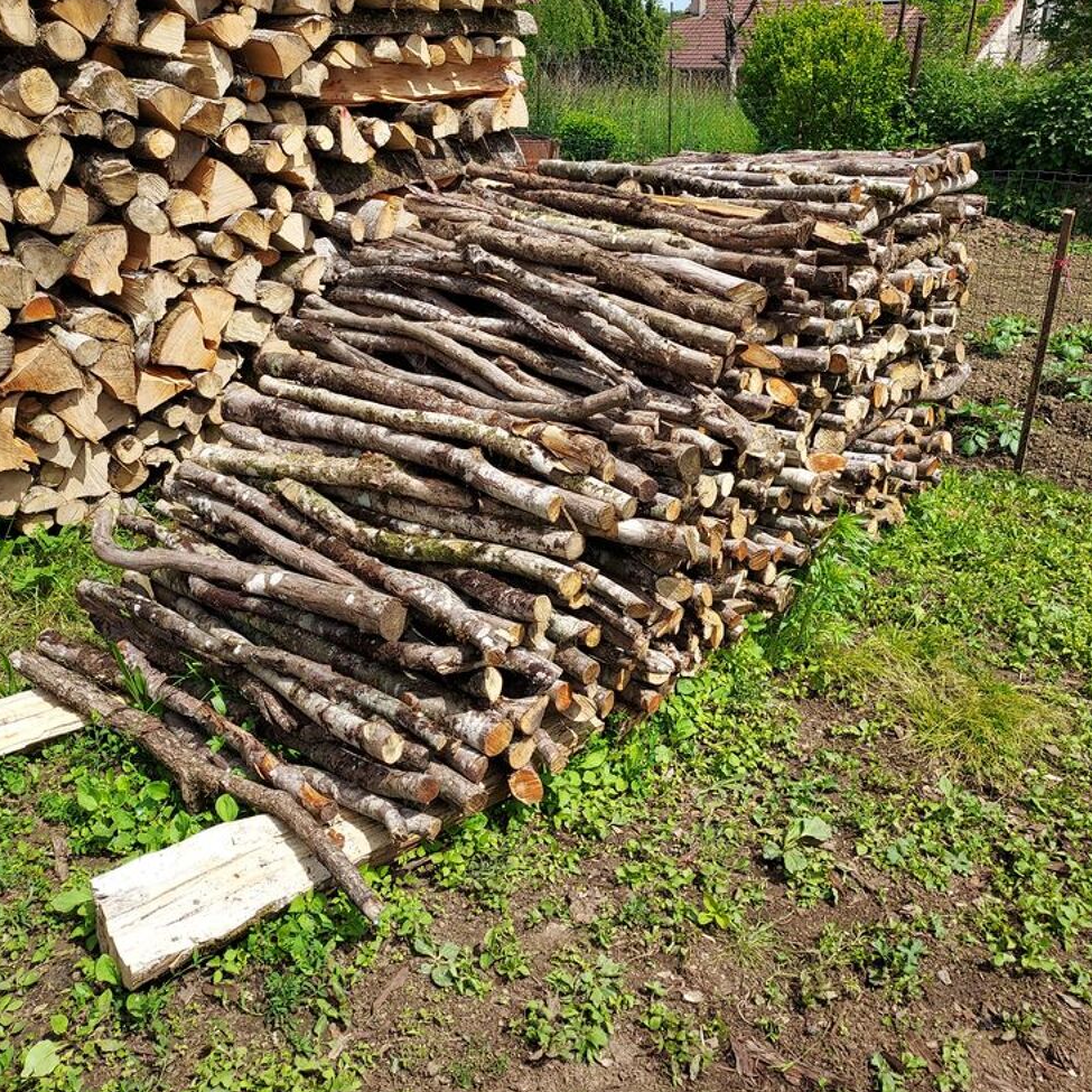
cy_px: 505
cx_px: 556
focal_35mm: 29
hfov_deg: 55.6
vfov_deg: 55.6
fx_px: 1035
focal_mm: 4.6
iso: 40
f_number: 1.8
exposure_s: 1/749
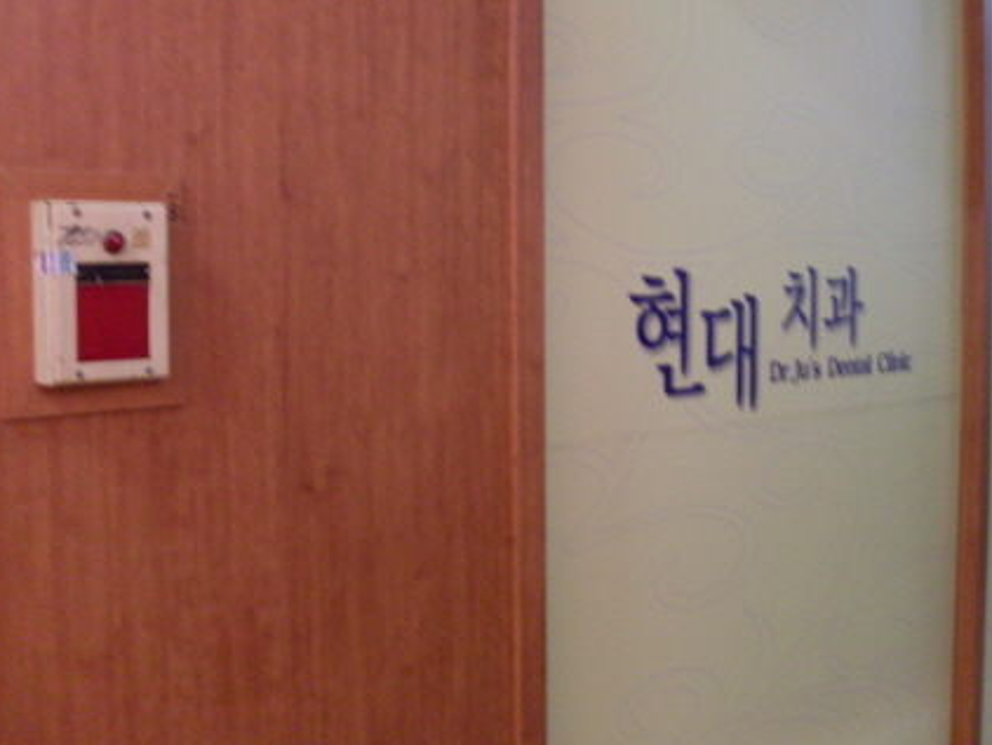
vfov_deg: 32.2
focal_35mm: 45
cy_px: 344
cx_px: 578
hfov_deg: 41.9
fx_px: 1290
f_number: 2.8
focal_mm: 6.3
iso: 200
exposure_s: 1/8
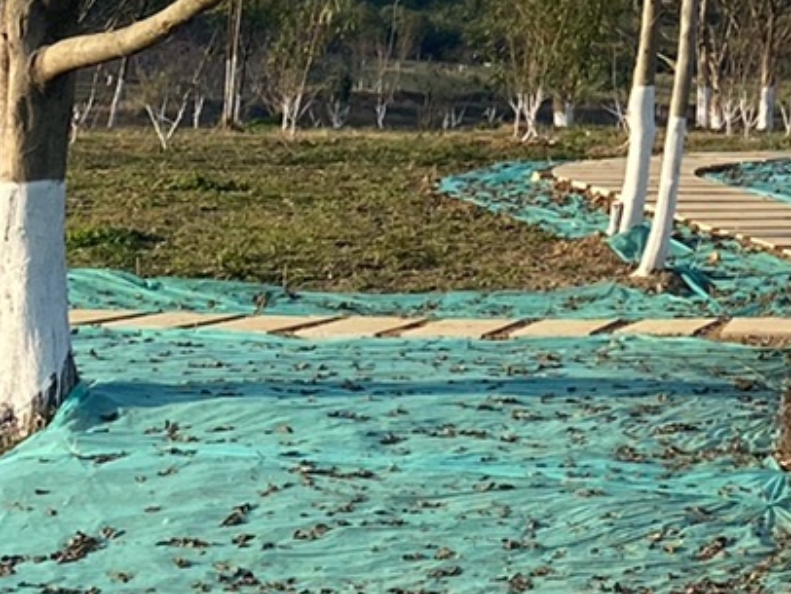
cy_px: -485
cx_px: 1204
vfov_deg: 10.8
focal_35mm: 128
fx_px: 2927
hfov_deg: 14.3
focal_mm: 4.25
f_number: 1.8
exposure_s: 1/1182
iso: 32
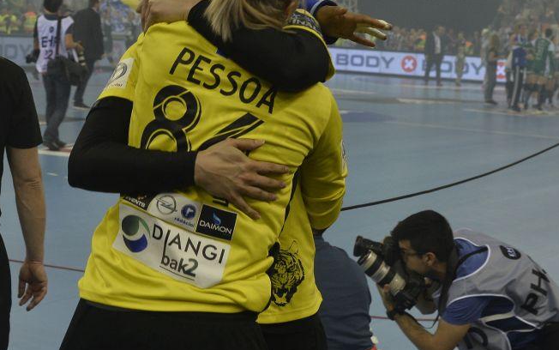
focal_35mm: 90
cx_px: 199
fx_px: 1372
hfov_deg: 23.0
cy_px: 25
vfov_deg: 14.4
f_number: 5.6
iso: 2000
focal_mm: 48
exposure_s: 1/400
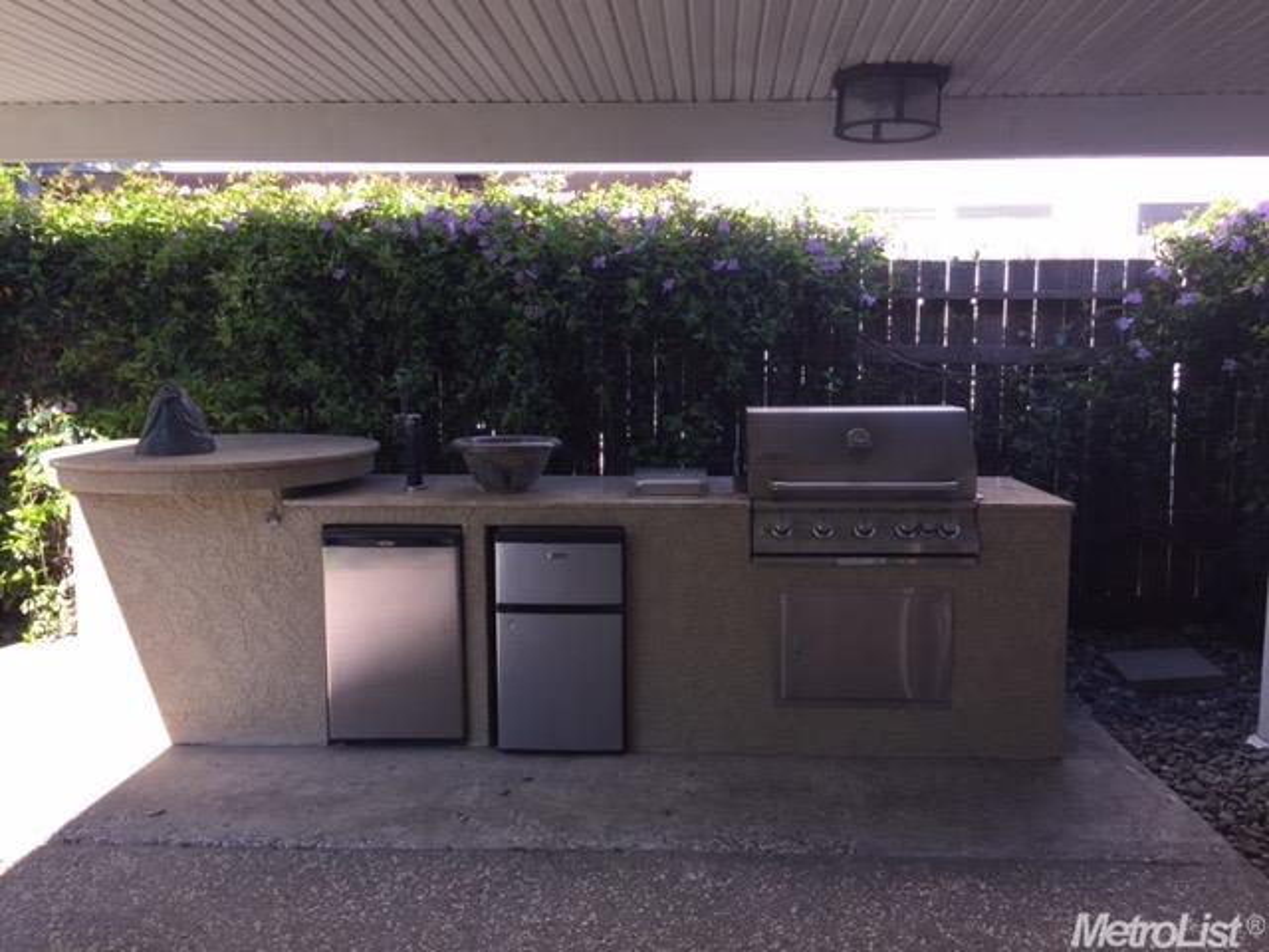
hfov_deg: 61.7
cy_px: 476
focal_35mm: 29
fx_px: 1063
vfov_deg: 48.2
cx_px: 634
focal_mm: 4.15
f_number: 2.2
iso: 32
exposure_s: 1/211
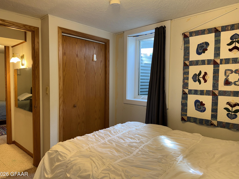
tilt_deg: -3.4
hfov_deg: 69.4
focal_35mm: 25
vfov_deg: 54.9
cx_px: 117
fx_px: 173
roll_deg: -0.9
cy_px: 89
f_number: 1.78
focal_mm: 6.76
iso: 64
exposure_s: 1/34
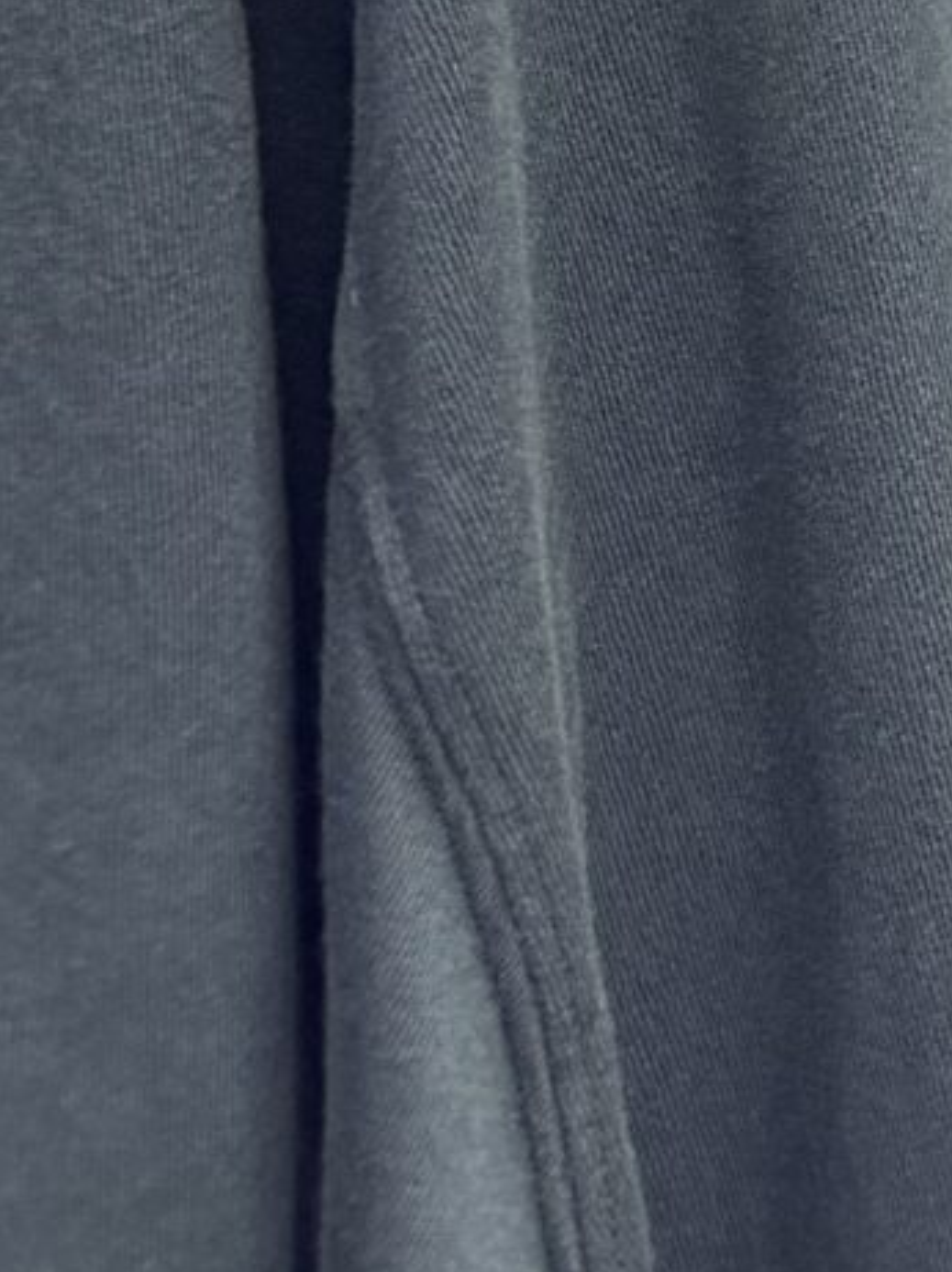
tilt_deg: -6.3
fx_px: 4881
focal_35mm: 133
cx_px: 2303
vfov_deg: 12.2
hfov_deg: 9.8
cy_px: -1688
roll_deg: -0.1
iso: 250
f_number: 1.78
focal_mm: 6.76
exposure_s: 1/50
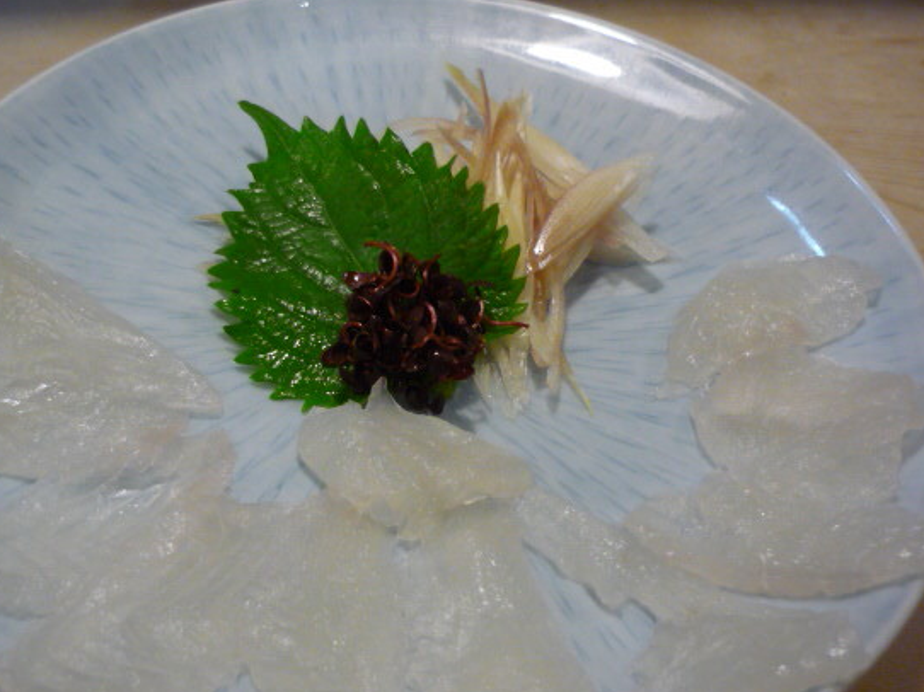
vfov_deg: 36.7
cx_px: 385
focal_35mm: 39
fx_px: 1041
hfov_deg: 47.7
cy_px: 402
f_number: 2.8
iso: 320
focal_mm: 5.5
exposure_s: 1/30
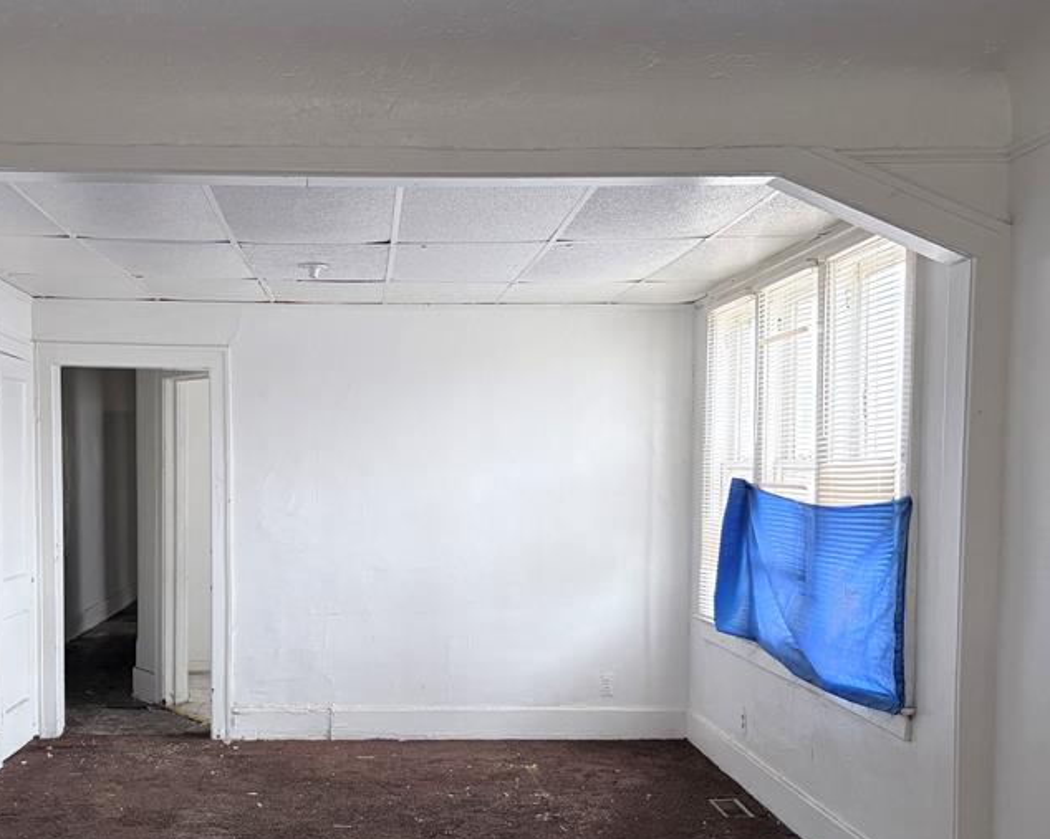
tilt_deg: -2.0
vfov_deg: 36.2
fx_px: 1274
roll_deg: -0.2
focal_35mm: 41
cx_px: 361
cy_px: 543
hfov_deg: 44.2
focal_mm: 5.96
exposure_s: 1/65
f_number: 1.6
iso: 125
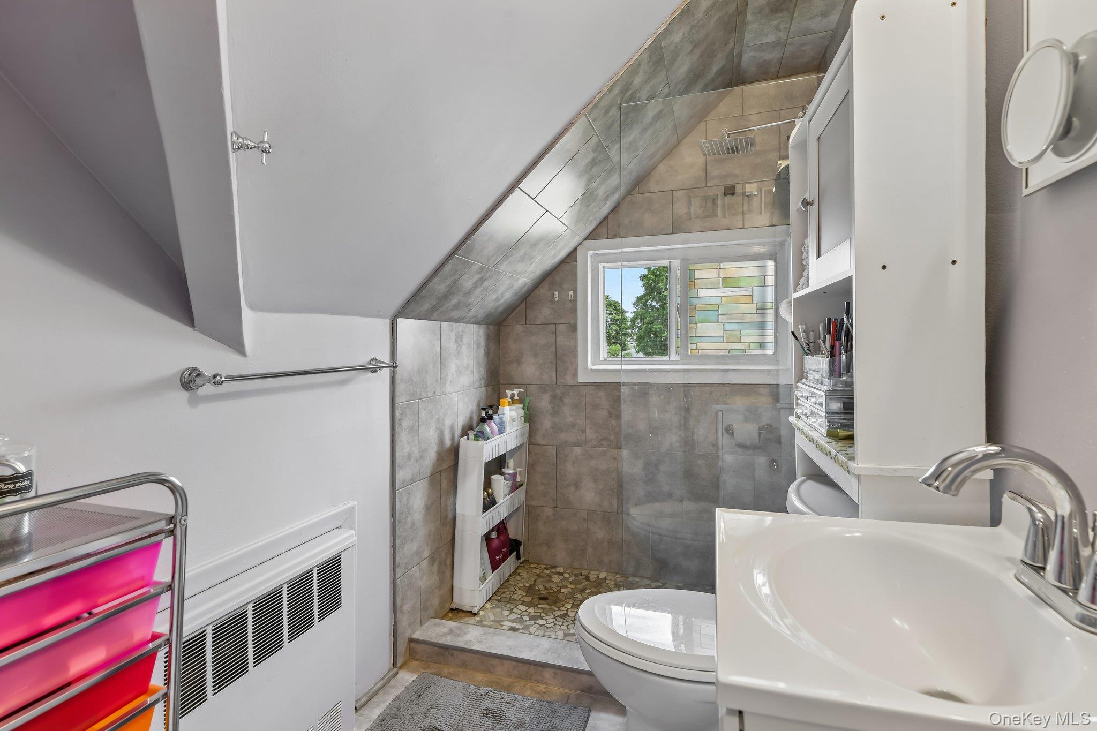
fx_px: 518
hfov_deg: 93.3
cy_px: 366
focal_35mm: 17
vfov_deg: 70.4
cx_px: 548
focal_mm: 17
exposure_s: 1/6
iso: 250
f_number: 9
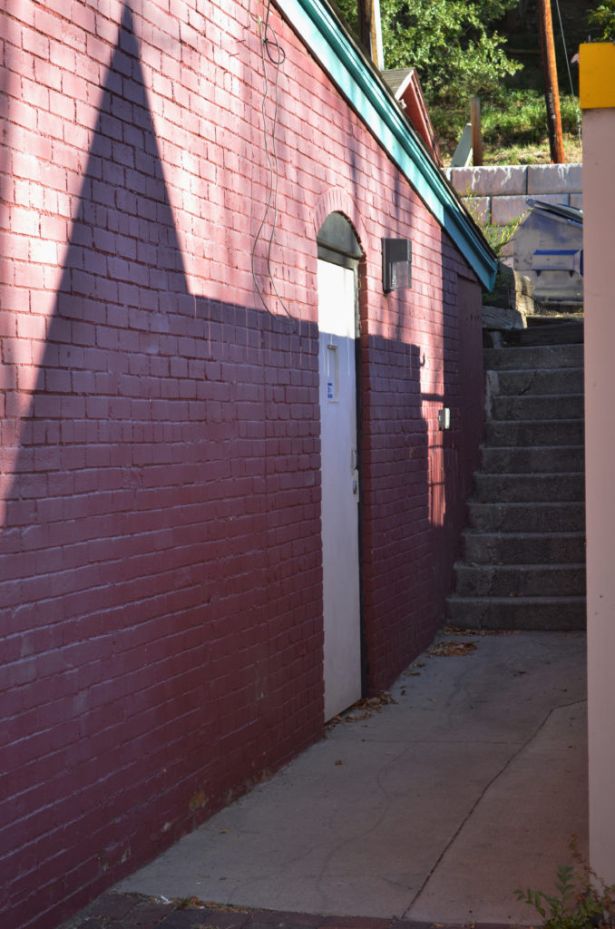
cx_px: 308
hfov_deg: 16.5
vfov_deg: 24.7
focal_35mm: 82
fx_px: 2124
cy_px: 464
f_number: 5.6
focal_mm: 55
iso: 250
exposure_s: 1/125
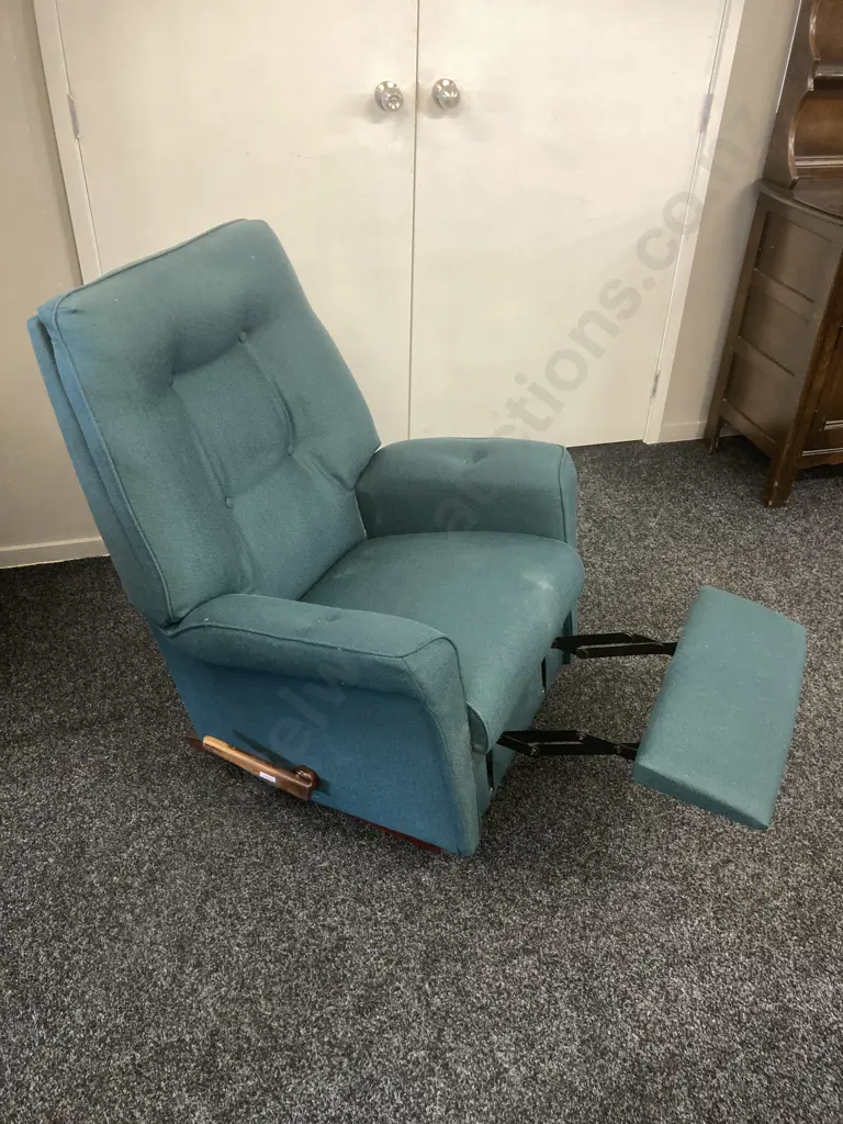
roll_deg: -3.9
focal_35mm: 28
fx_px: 909
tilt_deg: -34.6
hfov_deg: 49.7
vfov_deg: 63.4
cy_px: 562
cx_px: 422
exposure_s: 1/50
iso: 160
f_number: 1.8
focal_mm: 3.99
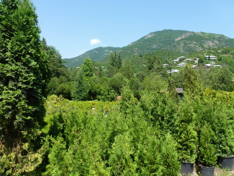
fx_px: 162
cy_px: 88
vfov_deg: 56.8
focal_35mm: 24
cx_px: 117
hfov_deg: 71.6
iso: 100
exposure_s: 1/400
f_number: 4
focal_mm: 4.3
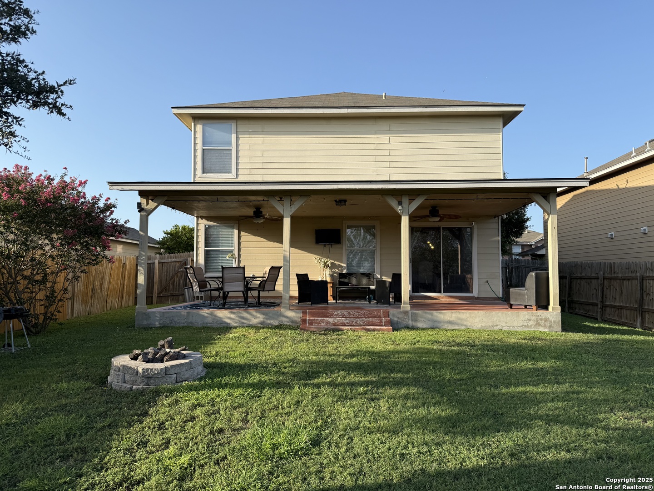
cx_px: 327
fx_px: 453
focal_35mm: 24
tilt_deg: +4.0
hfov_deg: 71.6
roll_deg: -0.1
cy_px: 246
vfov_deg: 56.8
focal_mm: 6.76
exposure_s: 1/2232
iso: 80
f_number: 1.78
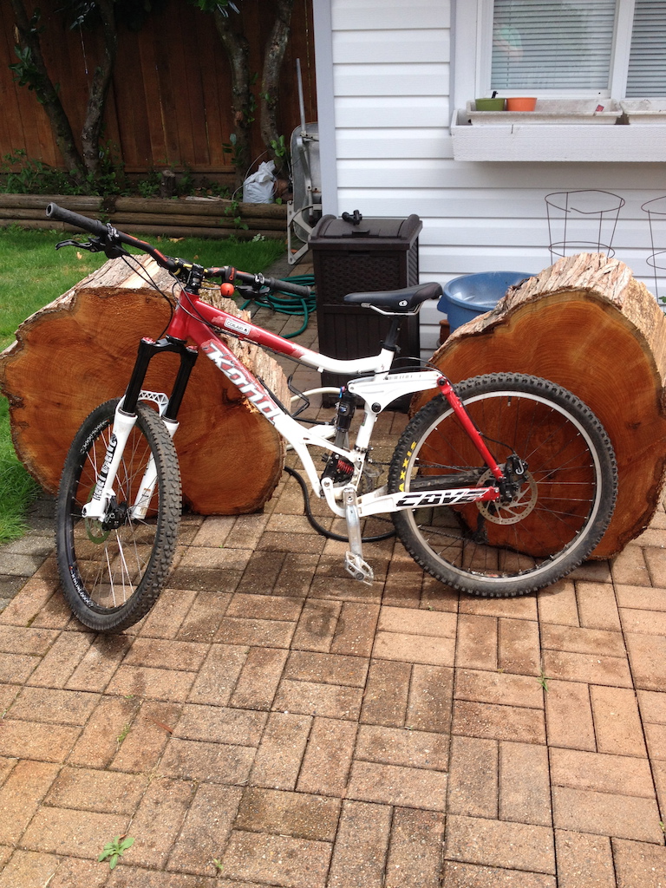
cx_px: 333
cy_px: 444
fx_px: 898
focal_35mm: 35
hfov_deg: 40.7
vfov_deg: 52.6
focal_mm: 4.28
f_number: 2.4
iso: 50
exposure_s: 1/397
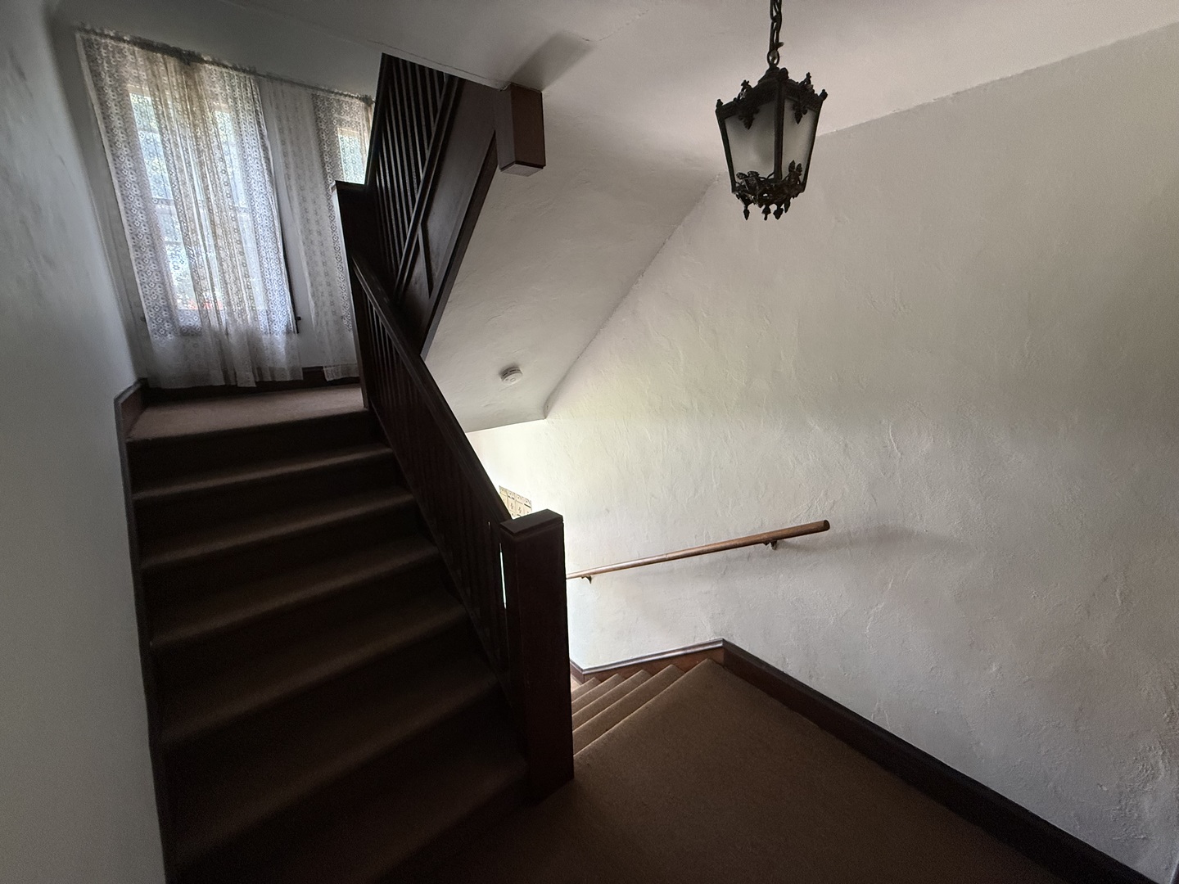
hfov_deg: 102.1
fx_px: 477
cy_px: 442
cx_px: 590
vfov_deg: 85.7
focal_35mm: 14
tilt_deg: -13.3
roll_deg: +2.3
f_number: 2.2
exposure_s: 1/99
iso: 320
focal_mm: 2.22
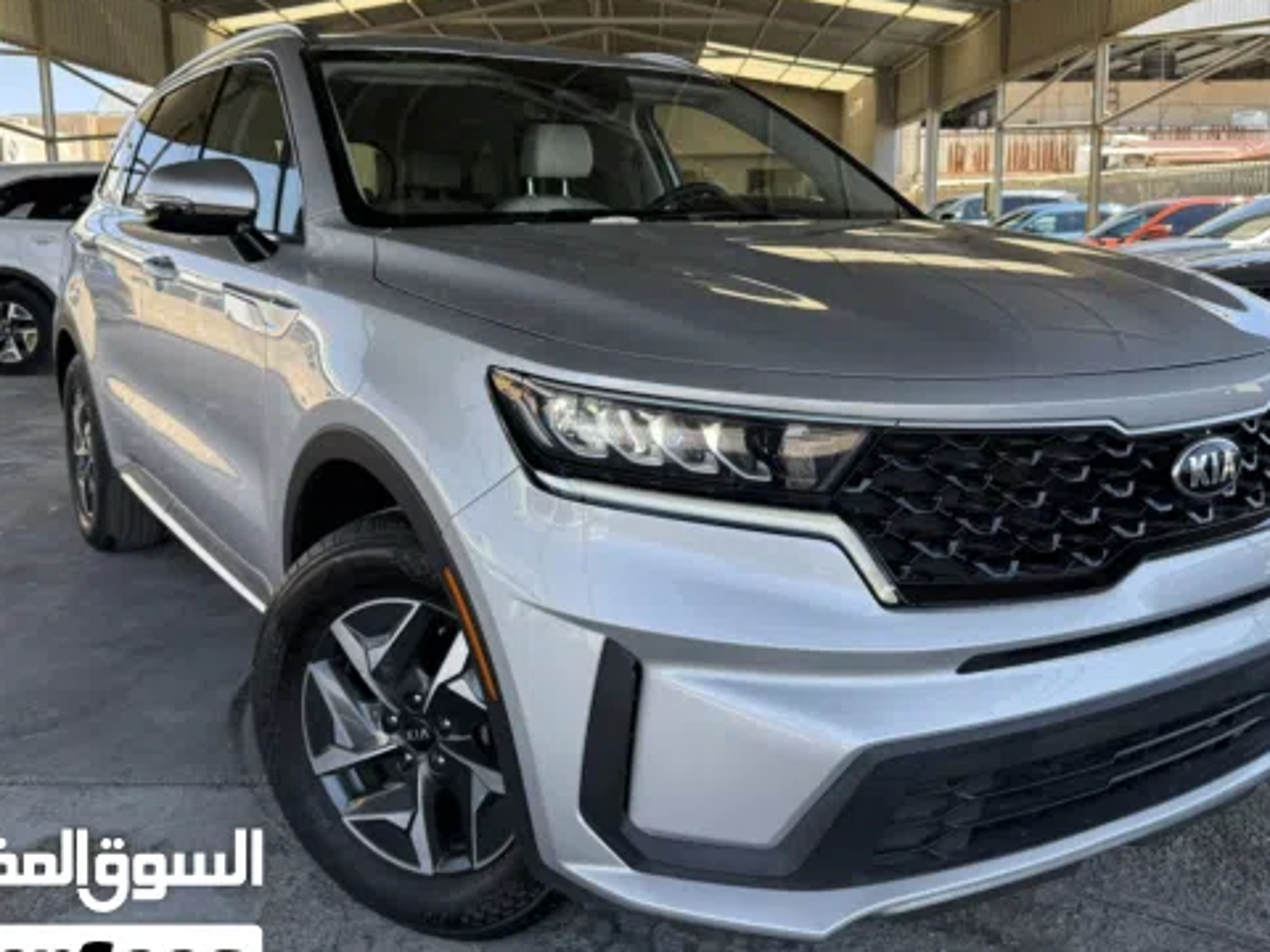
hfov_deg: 56.8
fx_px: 1174
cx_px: 661
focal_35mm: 32
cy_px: 447
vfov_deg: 44.1
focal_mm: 6.76
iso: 100
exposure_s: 1/1156
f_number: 1.78
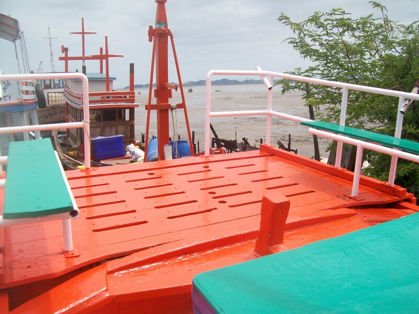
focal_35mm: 34
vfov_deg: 41.8
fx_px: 412
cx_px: 210
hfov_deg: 54.0
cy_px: 157
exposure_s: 1/500
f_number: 4.9
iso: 64
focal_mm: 6.1
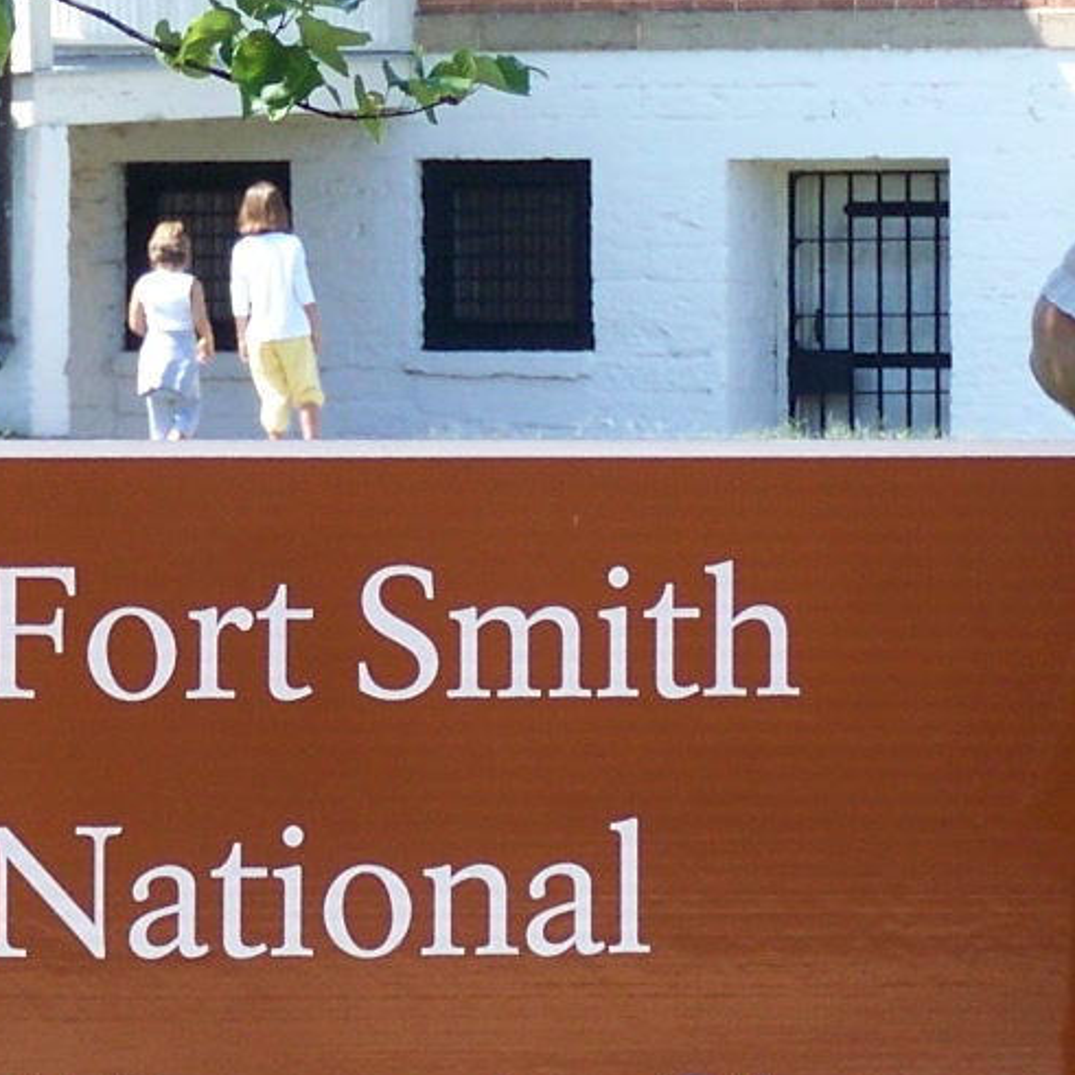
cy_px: 933
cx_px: 217
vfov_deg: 4.1
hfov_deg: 4.1
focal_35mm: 431
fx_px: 15143
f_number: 3.2
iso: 64
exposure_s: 1/250
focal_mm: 19.4
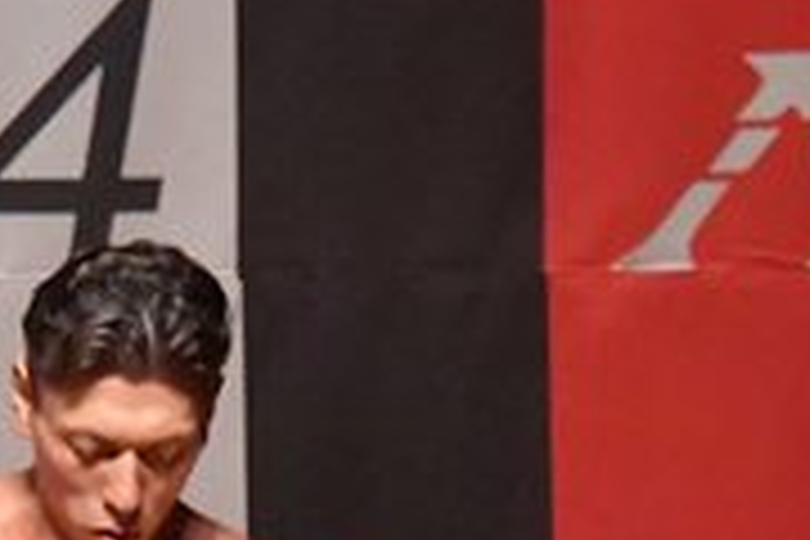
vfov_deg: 1.2
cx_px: 191
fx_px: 26165
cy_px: 1094
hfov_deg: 1.8
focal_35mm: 1163
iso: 12800
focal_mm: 180
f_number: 5.6
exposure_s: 1/400
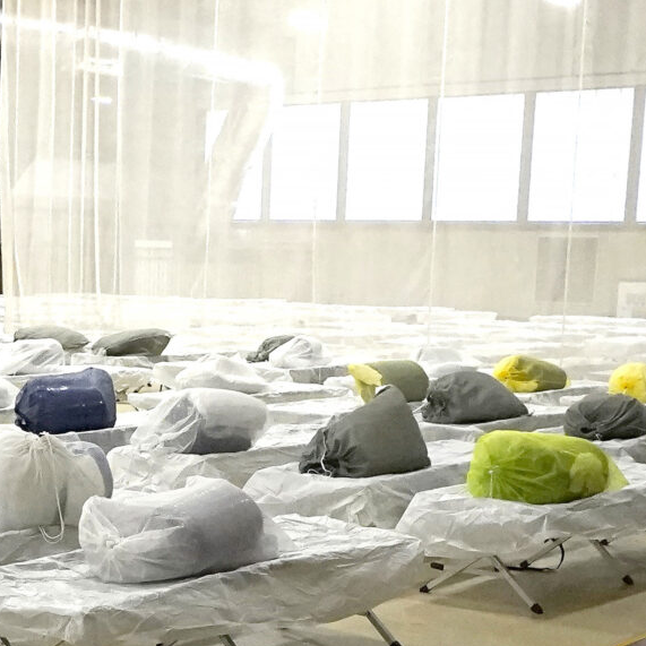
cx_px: -52
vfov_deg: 26.5
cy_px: 657
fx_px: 1288
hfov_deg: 26.1
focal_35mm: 61
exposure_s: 1/640
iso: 5000
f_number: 4.5
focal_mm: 16
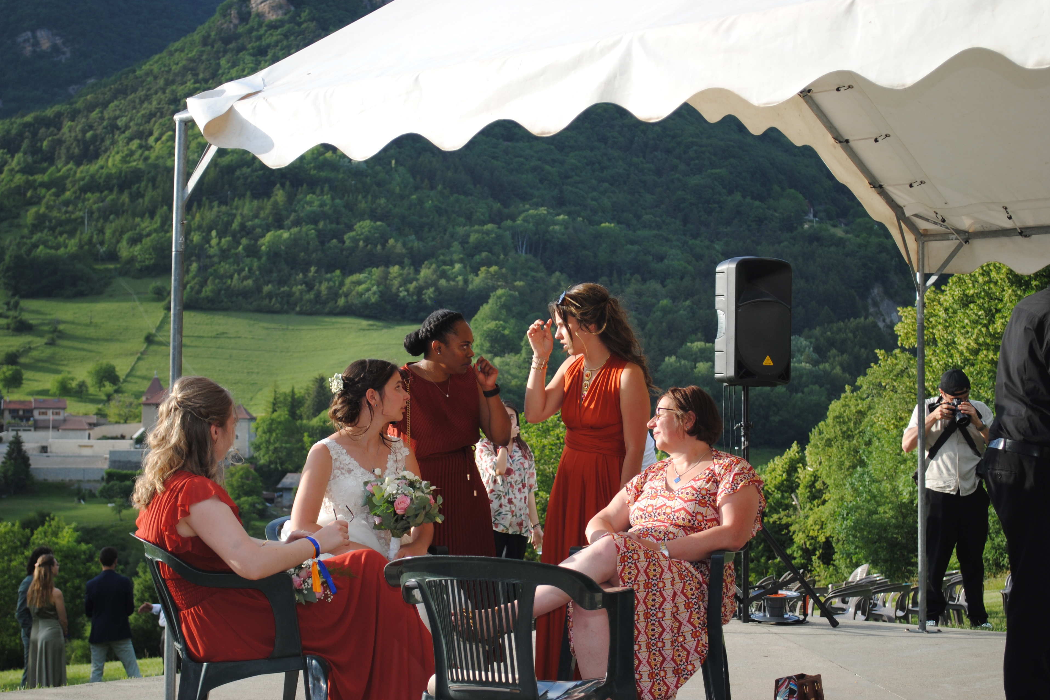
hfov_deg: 31.4
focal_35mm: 64
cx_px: 519
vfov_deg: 21.2
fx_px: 1867
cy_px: 344
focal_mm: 42
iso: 100
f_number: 5.6
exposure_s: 1/200
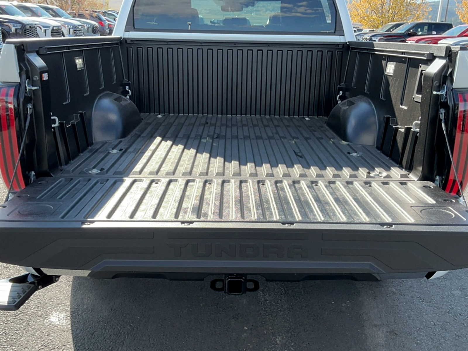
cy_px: 176
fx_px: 406
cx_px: 234
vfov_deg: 46.8
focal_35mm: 30
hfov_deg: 60.0
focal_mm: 3
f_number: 1.8
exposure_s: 1/580
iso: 25
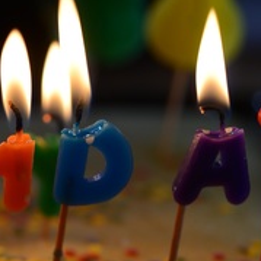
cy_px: 154
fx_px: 1553
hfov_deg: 9.4
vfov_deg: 9.6
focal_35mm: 182
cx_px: -120
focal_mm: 60
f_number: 4.5
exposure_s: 1/80
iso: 100
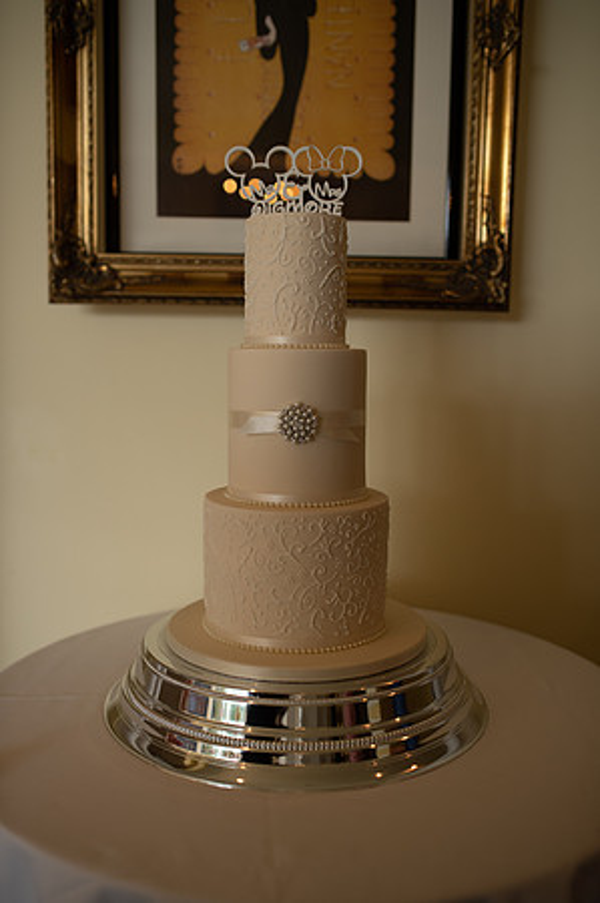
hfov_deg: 37.8
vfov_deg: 54.5
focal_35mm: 35
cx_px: 300
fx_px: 877
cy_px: 452
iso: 160
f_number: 2.5
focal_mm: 35
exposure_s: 1/100
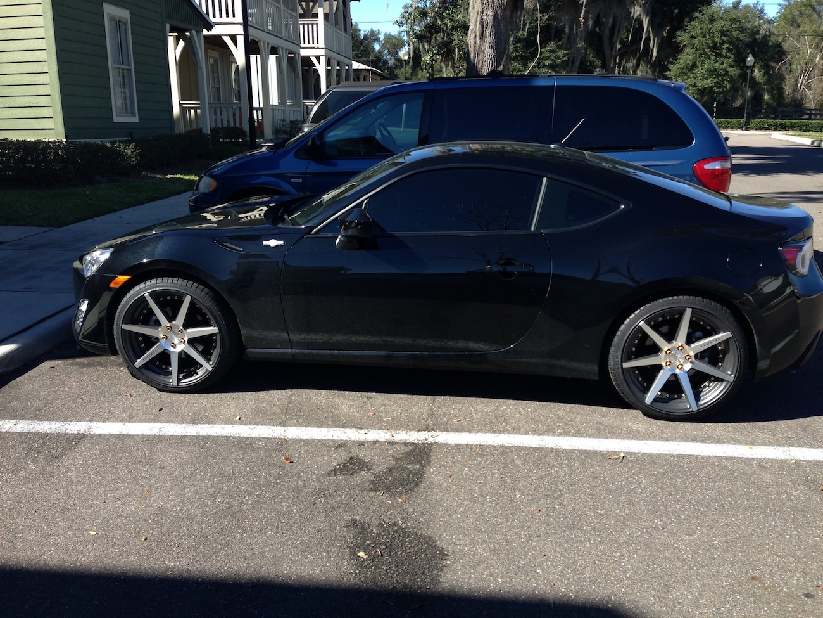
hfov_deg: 55.4
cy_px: 309
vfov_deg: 42.9
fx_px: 785
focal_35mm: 33
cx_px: 412
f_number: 2.4
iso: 50
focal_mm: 4.12
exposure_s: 1/525
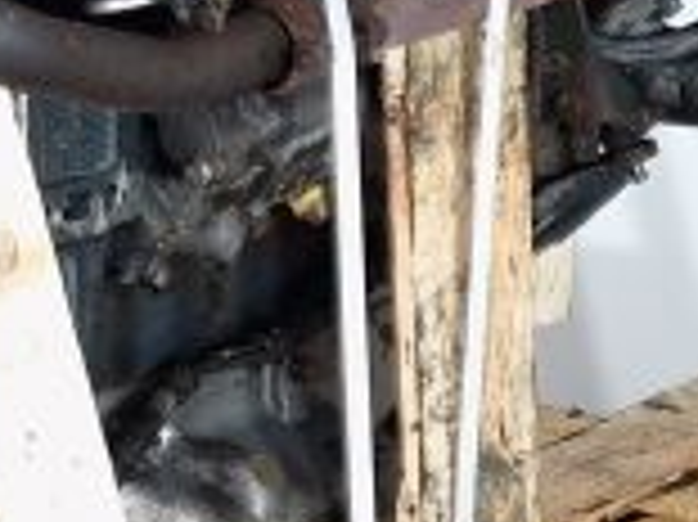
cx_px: -77
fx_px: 1793
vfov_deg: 16.3
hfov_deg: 20.9
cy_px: 9
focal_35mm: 89
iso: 160
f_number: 1.8
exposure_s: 1/50
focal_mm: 6.4
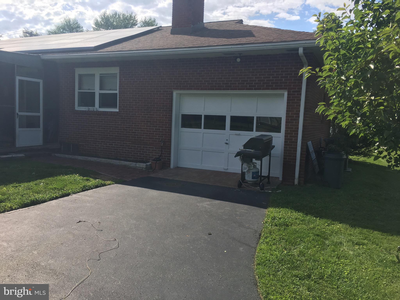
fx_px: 335
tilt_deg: -3.4
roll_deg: +0.5
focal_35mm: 29
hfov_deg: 61.7
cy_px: 150
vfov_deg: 48.2
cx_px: 200
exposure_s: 1/1326
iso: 25
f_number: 2.2
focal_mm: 4.15
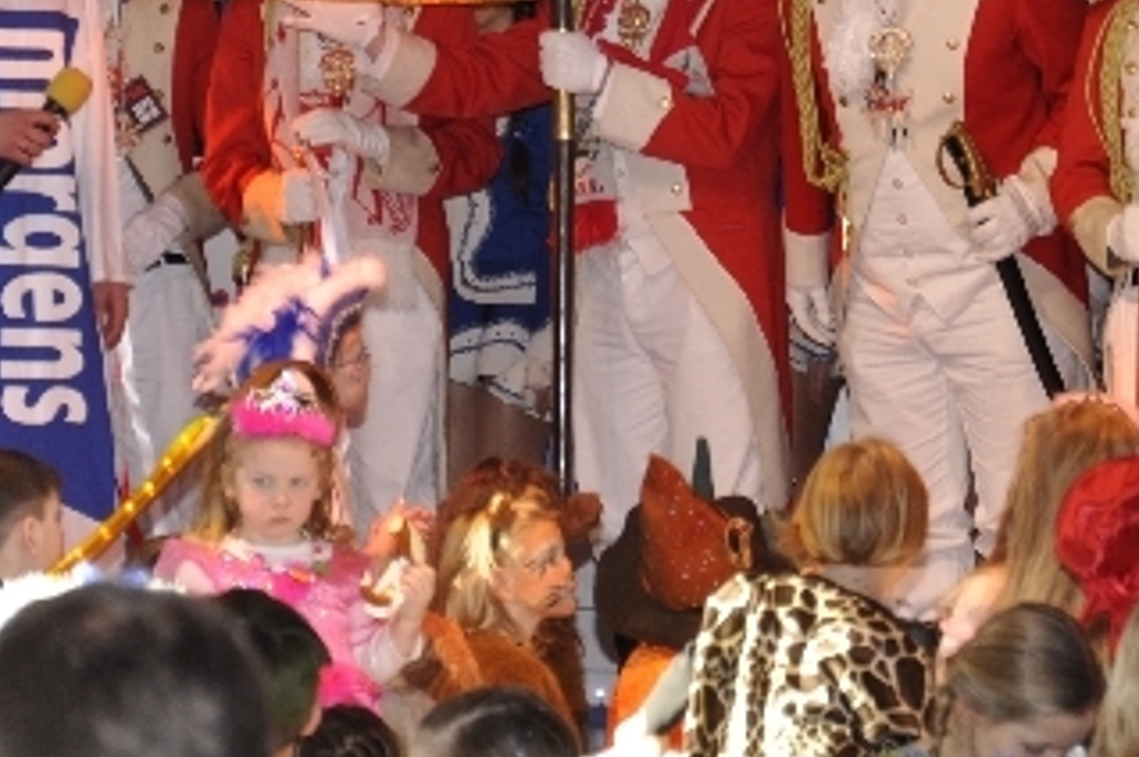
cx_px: 71
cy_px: 95
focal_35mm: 301
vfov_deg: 4.6
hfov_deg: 6.8
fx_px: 9513
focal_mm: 80
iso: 400
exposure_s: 1/60
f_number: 5.3
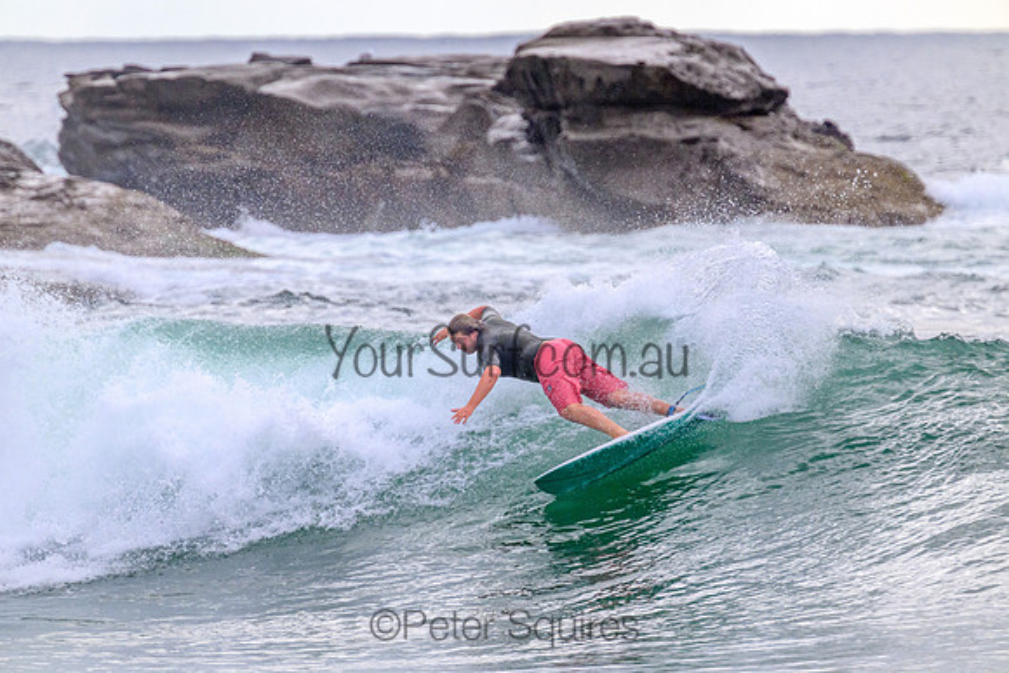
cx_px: 504
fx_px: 22426
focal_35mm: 800
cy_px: 336
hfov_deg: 2.6
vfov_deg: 1.7
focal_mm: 800
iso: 1600
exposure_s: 1/1600
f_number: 11
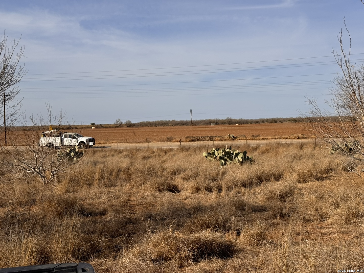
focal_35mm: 48
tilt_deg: -1.7
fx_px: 505
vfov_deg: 30.3
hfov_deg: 39.7
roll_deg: +0.6
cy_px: 136
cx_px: 182
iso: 64
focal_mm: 6.76
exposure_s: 1/7937
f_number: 1.78
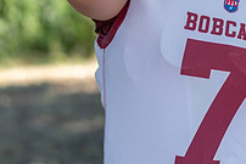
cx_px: 222
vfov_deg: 6.8
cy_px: -26
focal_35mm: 201
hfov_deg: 10.2
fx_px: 1374
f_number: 2.8
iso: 125
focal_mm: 70
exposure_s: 1/320
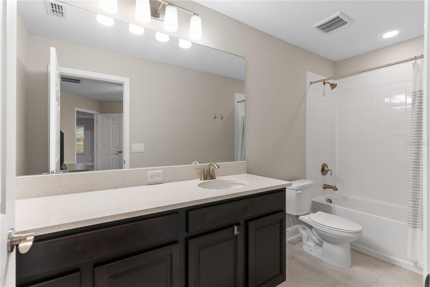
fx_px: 203
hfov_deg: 93.3
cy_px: 144
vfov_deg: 70.5
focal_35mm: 17
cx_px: 215
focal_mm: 17
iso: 400
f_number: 8
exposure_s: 1/3
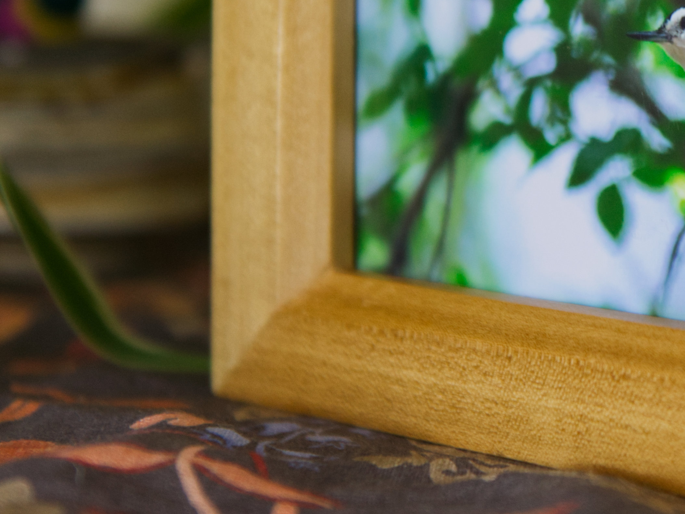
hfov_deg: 14.7
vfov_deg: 11.1
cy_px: 15
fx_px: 2612
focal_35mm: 132
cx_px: 691
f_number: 2.8
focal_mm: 48
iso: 250
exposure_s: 1/80
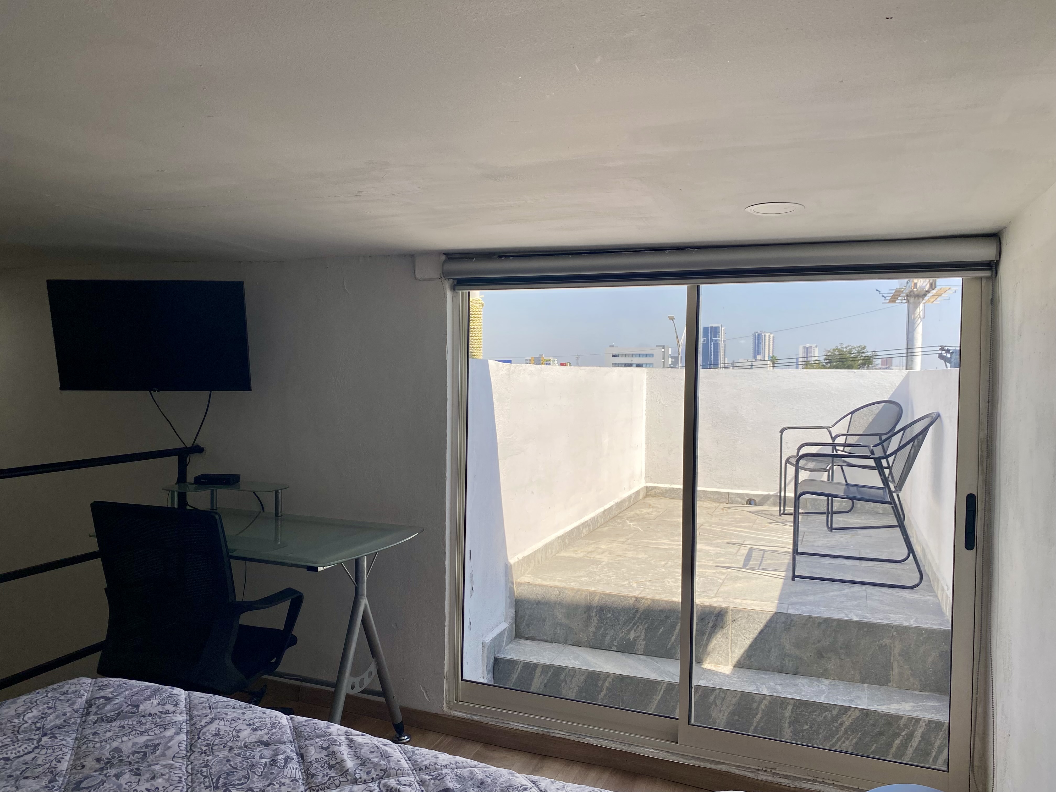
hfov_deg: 67.3
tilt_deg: -2.1
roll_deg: -0.7
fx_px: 793
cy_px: 396
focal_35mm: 26
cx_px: 528
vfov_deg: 53.1
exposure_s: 1/757
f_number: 1.8
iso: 32
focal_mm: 4.25
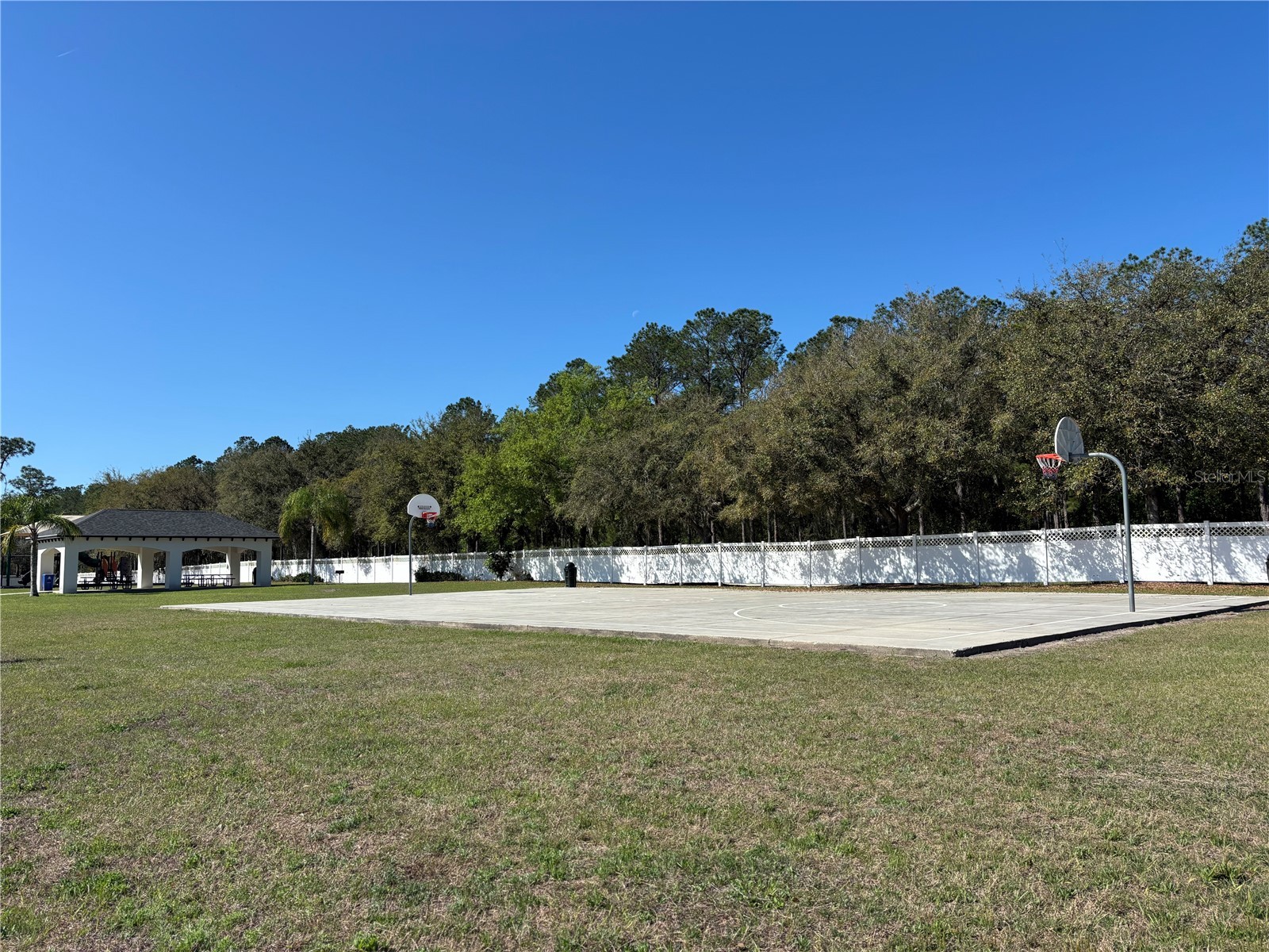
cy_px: 476
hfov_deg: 67.3
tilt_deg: +5.0
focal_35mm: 26
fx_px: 953
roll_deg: +0.4
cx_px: 634
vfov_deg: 53.1
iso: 50
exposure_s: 1/3205
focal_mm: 5.96
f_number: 1.6
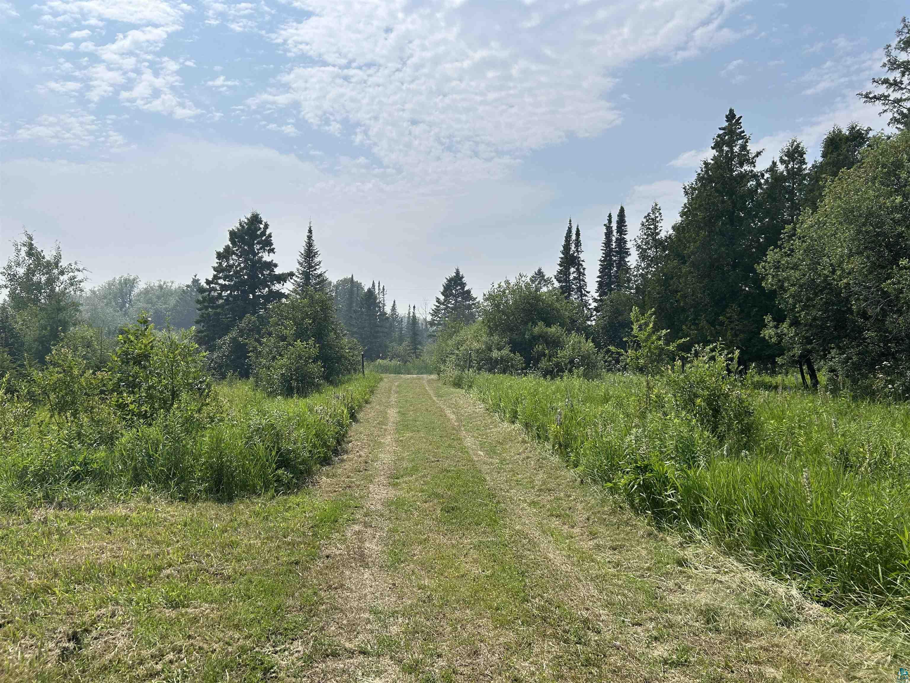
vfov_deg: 53.1
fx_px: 683
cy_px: 342
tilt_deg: +2.2
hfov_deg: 67.3
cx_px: 455
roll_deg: -0.4
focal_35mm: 26
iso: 50
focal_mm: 5.7
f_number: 1.5
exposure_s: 1/9434
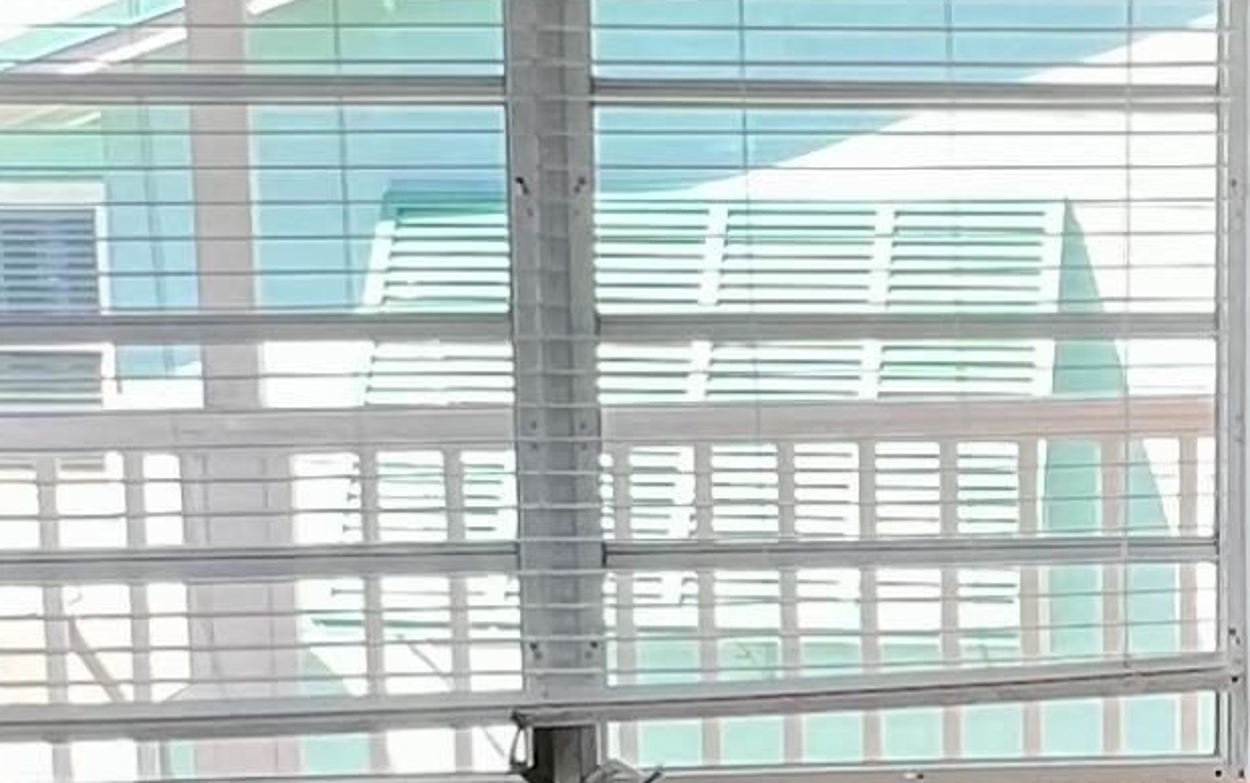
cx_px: 1214
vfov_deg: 14.9
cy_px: 837
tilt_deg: -11.5
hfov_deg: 23.2
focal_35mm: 86
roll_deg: -0.3
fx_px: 2931
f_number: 1.8
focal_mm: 1.57
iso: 32
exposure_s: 1/201
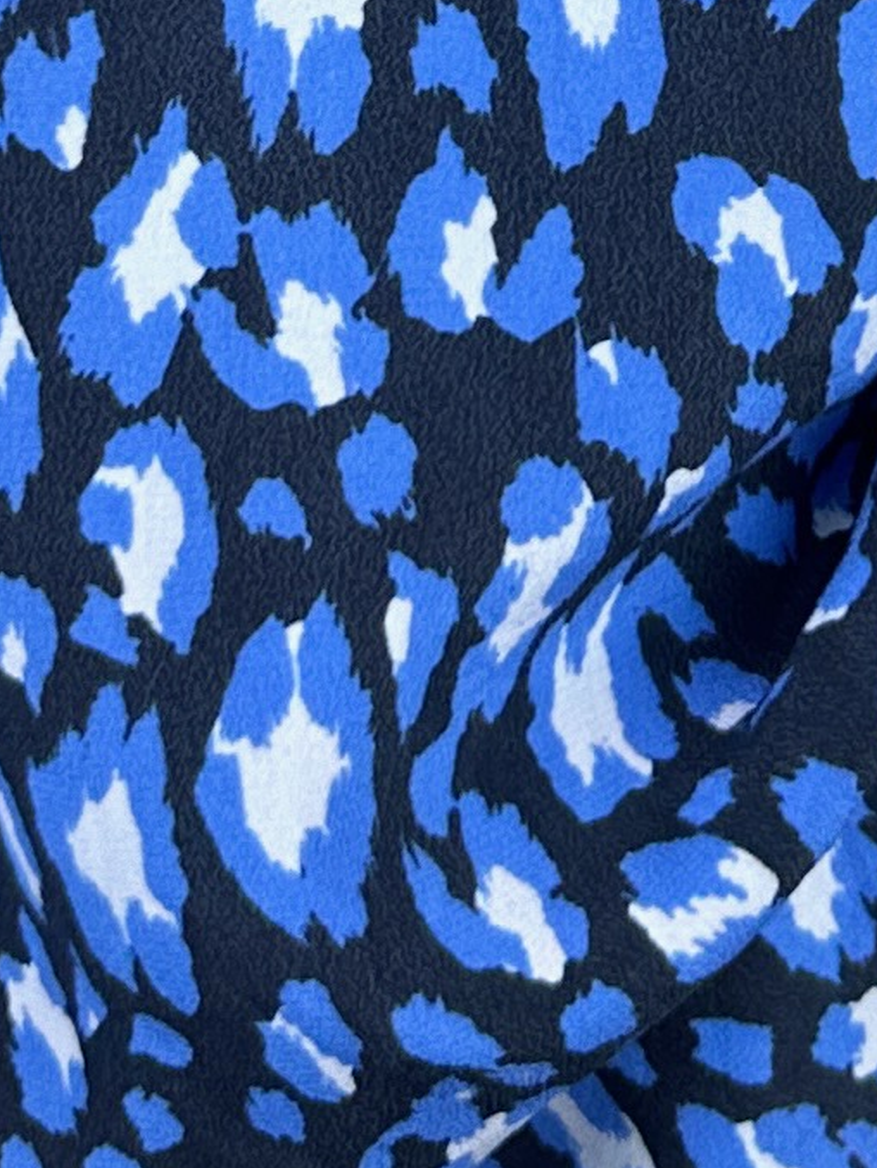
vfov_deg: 12.4
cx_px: 801
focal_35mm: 143
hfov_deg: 10.3
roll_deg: -1.1
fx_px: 4829
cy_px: -1035
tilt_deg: -5.2
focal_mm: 6.86
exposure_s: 1/149
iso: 64
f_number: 1.78
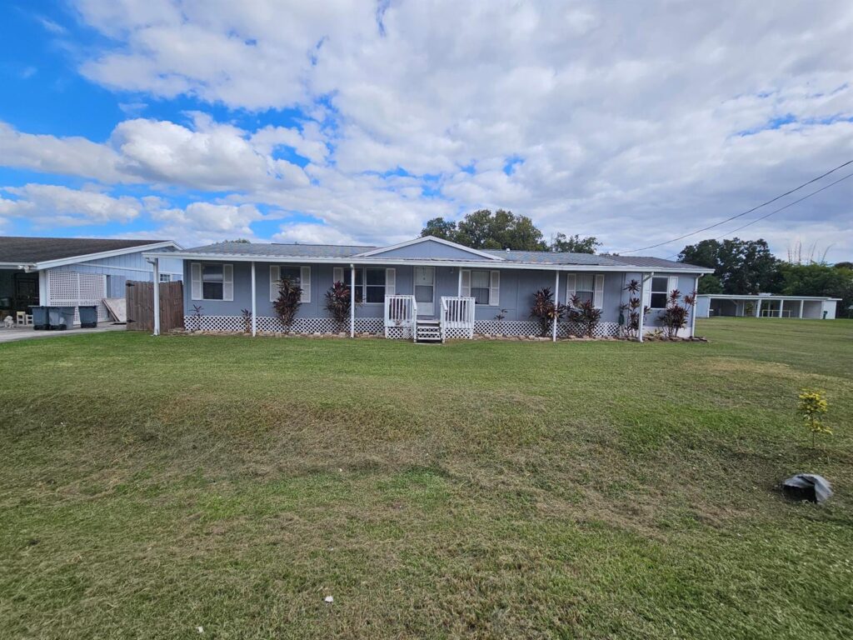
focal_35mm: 13
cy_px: 320
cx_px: 426
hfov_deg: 106.2
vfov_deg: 89.9
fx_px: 320
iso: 50
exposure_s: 1/2953
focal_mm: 2.2
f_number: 2.2
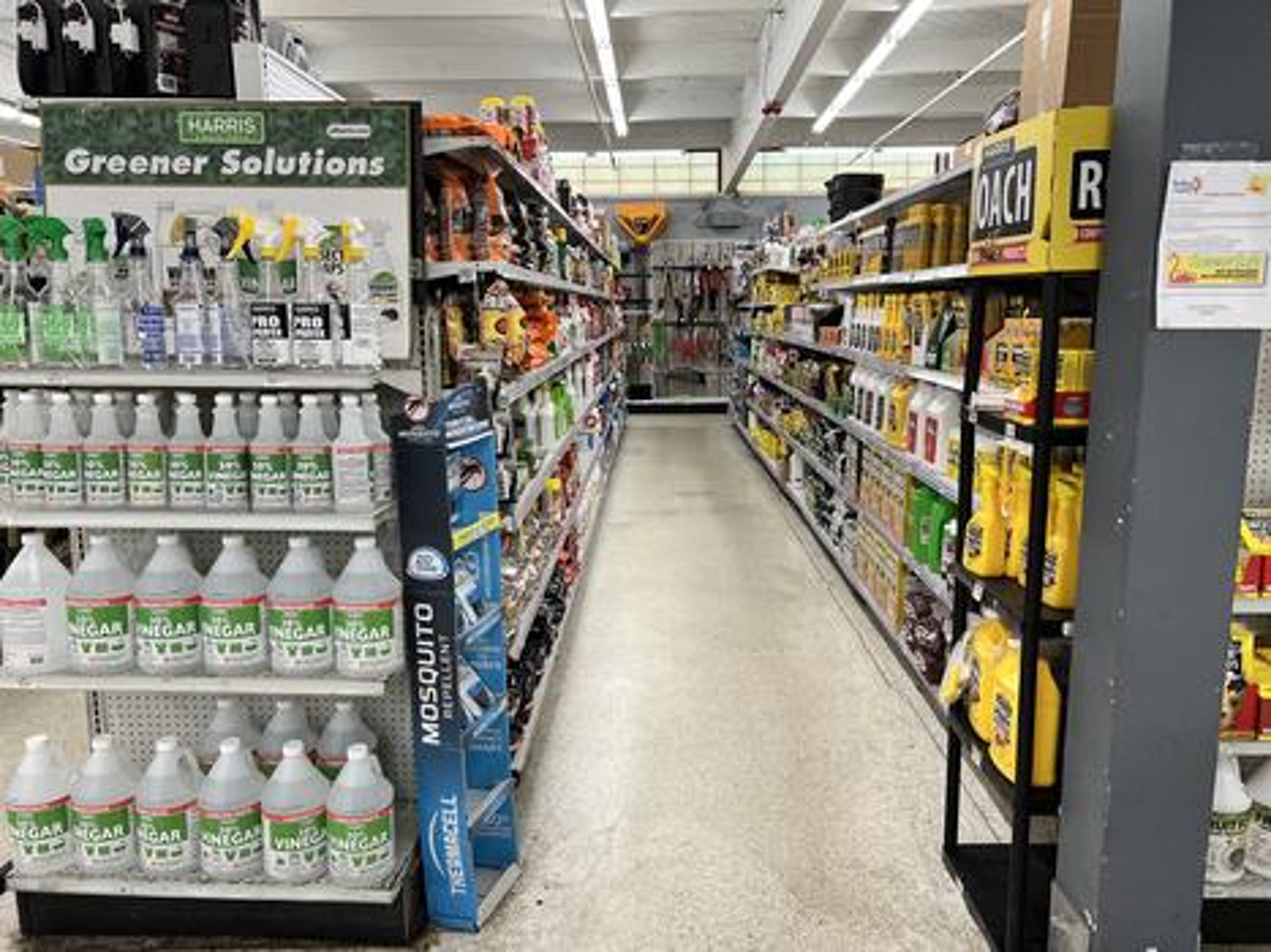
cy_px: 476
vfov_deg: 53.0
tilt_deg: -10.9
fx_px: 954
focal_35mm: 26
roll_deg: +0.5
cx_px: 636
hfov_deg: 67.3
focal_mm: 5.7
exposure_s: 1/120
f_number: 1.5
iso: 80
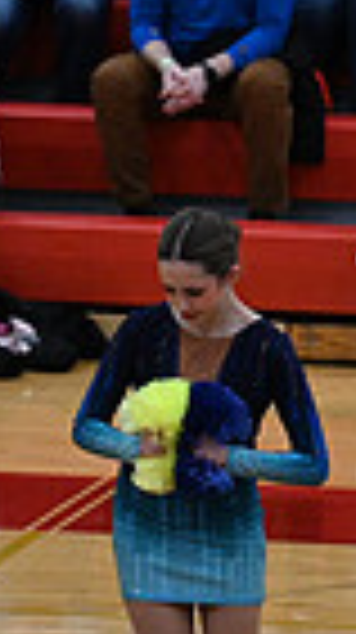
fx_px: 9426
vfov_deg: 3.9
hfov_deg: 2.1
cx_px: 1100
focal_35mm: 560
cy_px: 668
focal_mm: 130
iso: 4000
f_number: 4
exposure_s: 1/400
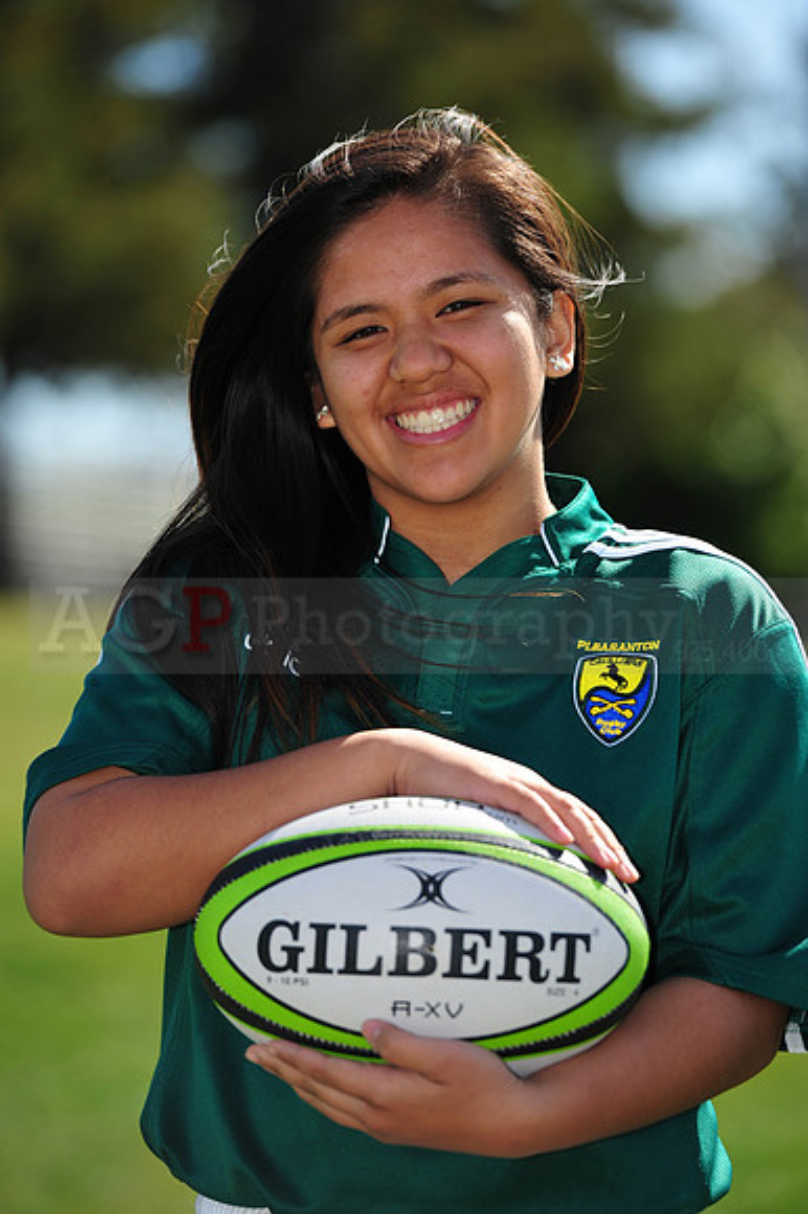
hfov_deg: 6.9
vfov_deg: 10.3
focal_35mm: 200
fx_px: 6741
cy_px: 607
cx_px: 404
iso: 200
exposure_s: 1/1000
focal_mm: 200
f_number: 4
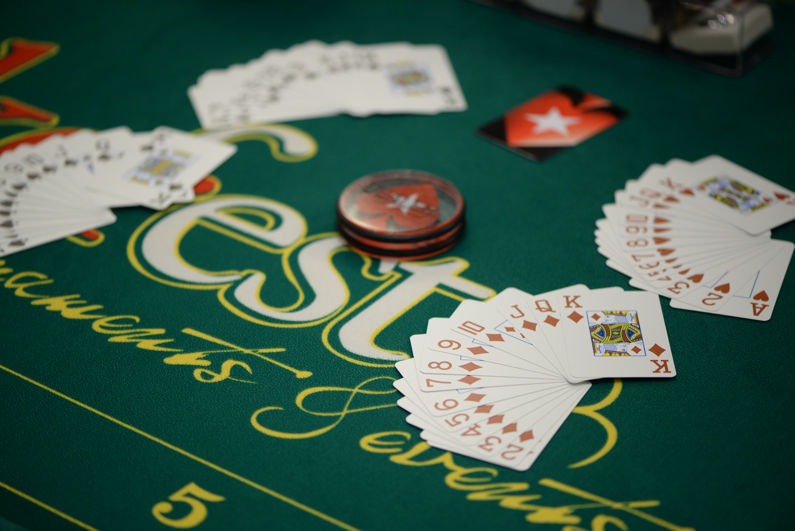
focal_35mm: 105
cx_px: 398
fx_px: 2320
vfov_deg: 13.1
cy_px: 266
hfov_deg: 19.4
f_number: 3.2
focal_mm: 105
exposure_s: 1/320
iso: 1600
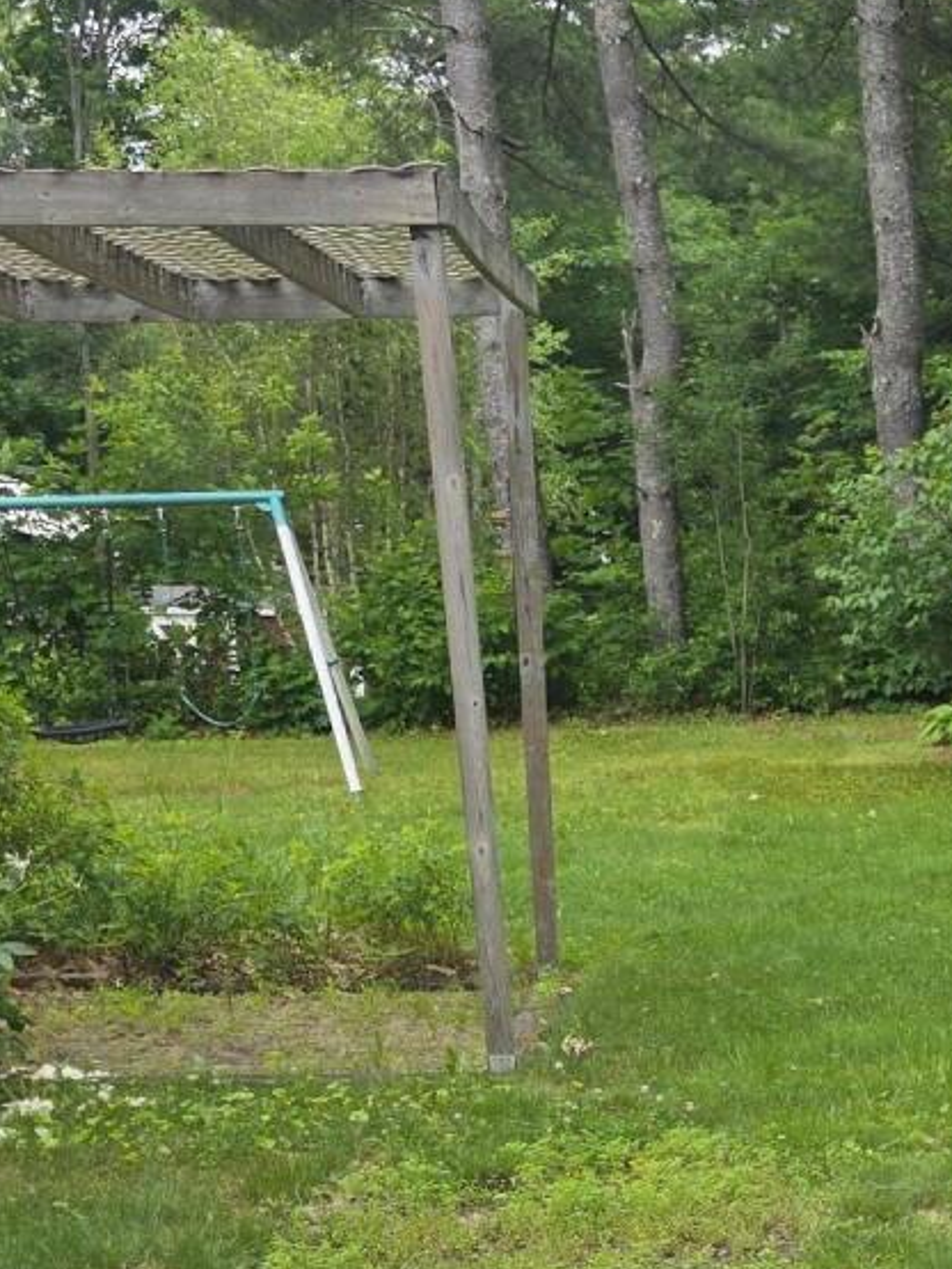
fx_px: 3041
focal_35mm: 83
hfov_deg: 16.7
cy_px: 1638
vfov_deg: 21.4
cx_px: 1275
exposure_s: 1/359
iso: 40
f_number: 1.7
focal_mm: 6.3
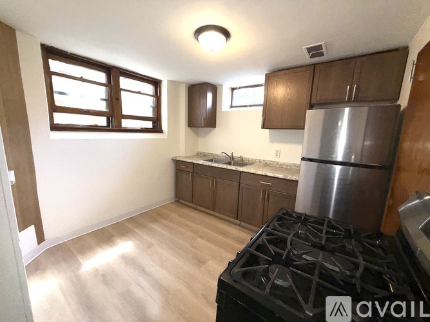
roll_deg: -2.4
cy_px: 161
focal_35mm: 14
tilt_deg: -9.7
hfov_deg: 102.1
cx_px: 215
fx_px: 174
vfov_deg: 85.7
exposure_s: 1/122
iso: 80
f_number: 2.2
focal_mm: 2.22
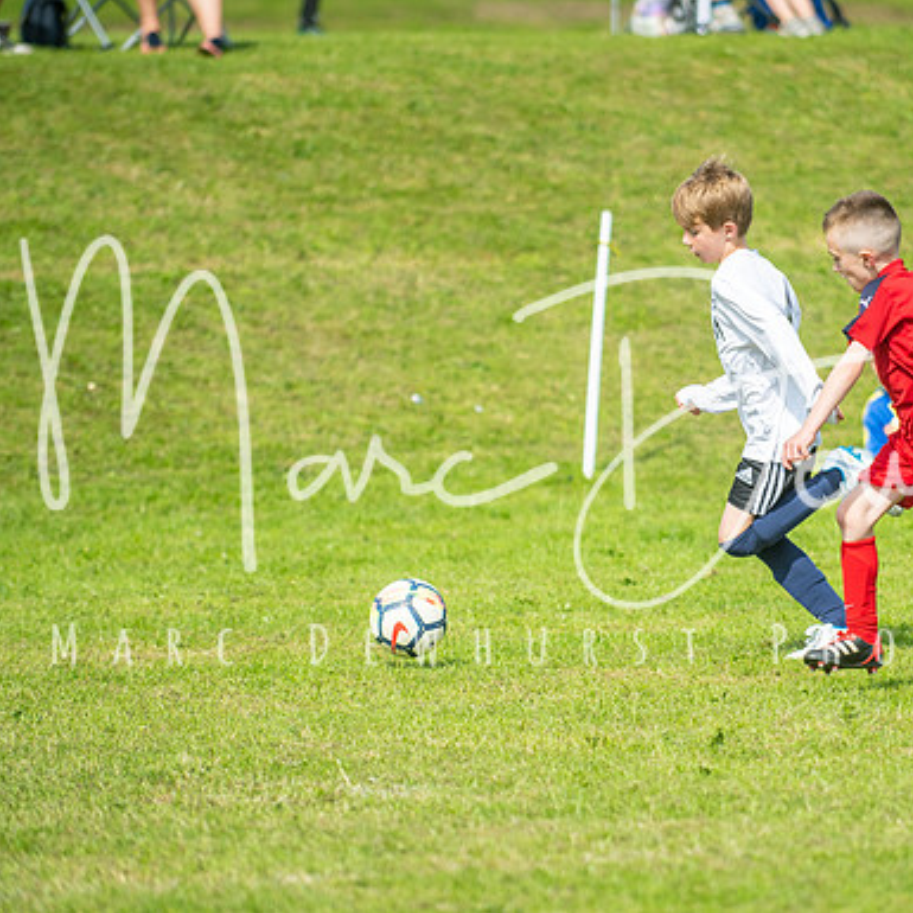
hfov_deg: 5.1
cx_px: 685
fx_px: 10325
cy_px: 456
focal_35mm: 346
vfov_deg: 5.1
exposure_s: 1/2500
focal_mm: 180
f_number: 3.2
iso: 250
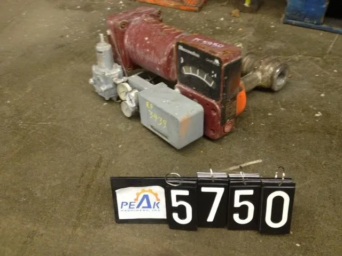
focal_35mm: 35
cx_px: 171
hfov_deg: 52.6
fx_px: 346
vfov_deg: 40.7
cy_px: 128
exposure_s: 1/17
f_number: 2.4
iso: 400
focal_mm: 4.28
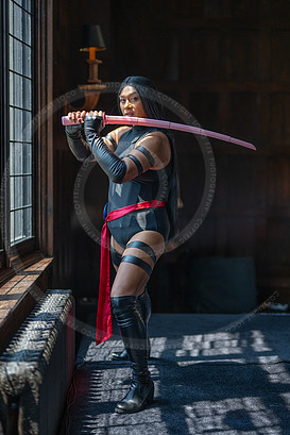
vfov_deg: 36.2
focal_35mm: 55
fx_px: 664
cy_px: 212
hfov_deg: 24.6
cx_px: 142
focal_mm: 50
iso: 125
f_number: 1.2
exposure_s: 1/1000
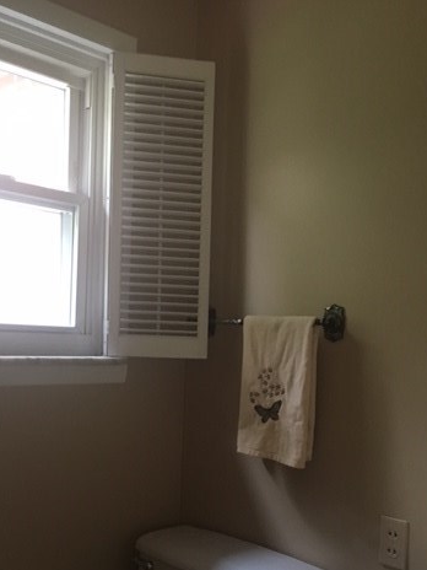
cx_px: 228
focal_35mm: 40
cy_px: 353
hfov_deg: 35.9
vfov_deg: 46.4
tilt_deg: -0.1
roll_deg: -2.6
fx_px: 658
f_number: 2.2
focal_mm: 4.15
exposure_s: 1/24
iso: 200
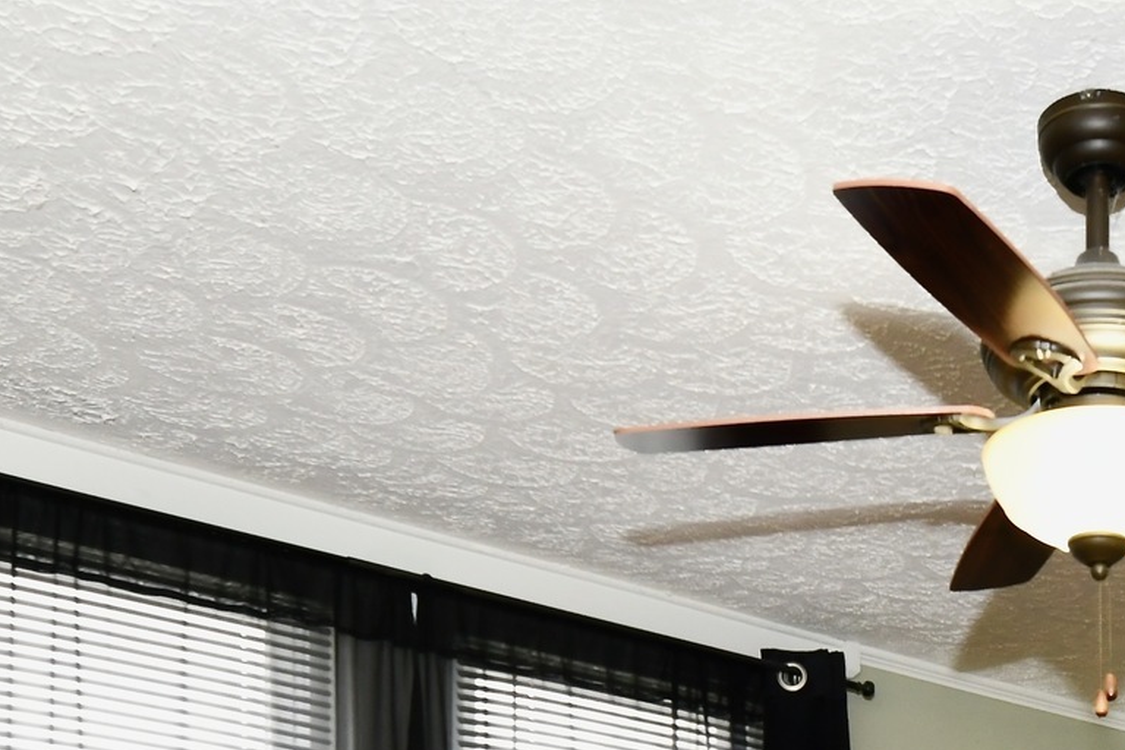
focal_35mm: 56
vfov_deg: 19.7
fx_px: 1750
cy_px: 1239
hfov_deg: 33.6
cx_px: 1027
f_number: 6.3
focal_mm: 14
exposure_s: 1/60
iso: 640
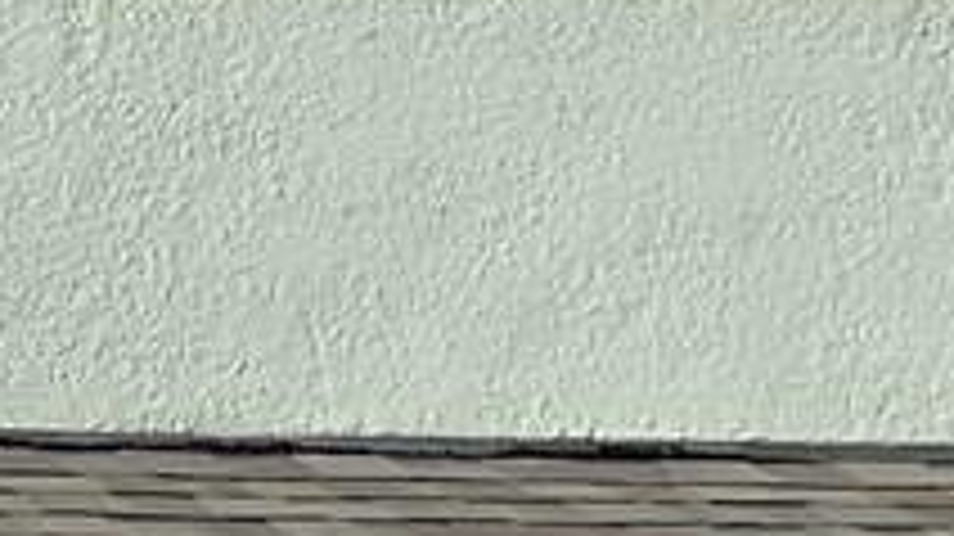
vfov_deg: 5.0
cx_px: -2470
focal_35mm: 238
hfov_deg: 7.3
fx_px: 6017
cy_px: 995
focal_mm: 3
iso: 20
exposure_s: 1/2667
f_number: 1.8
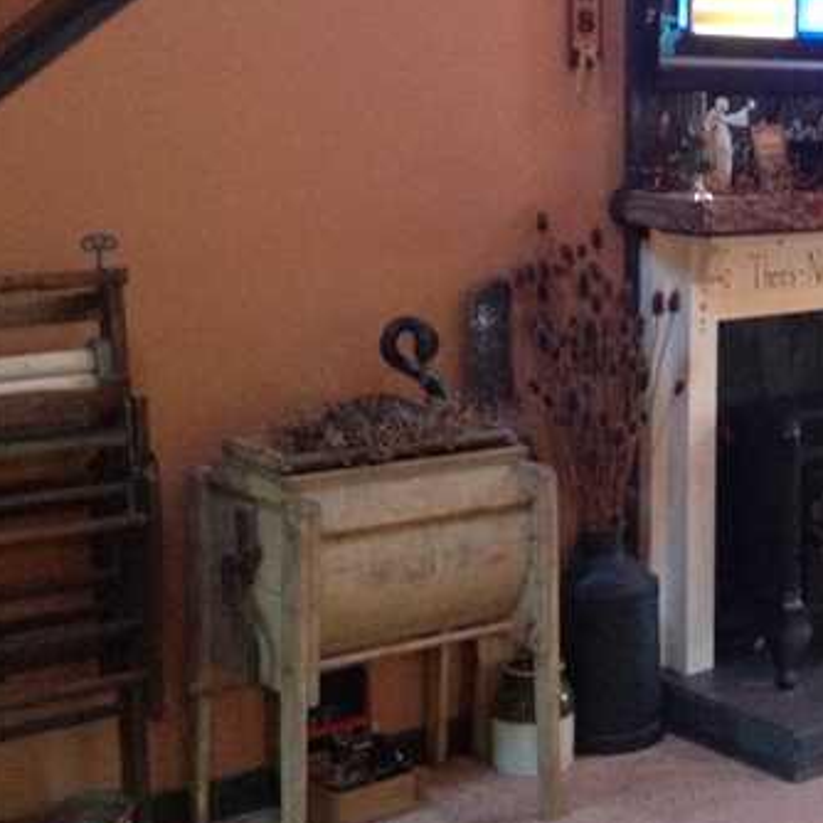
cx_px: 774
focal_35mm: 74
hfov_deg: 22.7
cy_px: 259
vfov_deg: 23.2
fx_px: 1990
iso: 640
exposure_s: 1/17
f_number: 2.4
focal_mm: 4.28
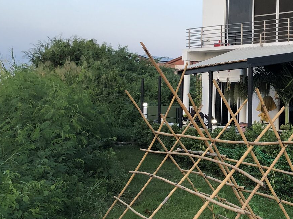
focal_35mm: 64
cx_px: 284
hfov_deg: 28.6
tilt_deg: +0.3
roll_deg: -1.1
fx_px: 542
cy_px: 89
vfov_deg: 22.9
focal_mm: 3.99
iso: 20
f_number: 1.8
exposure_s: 1/33
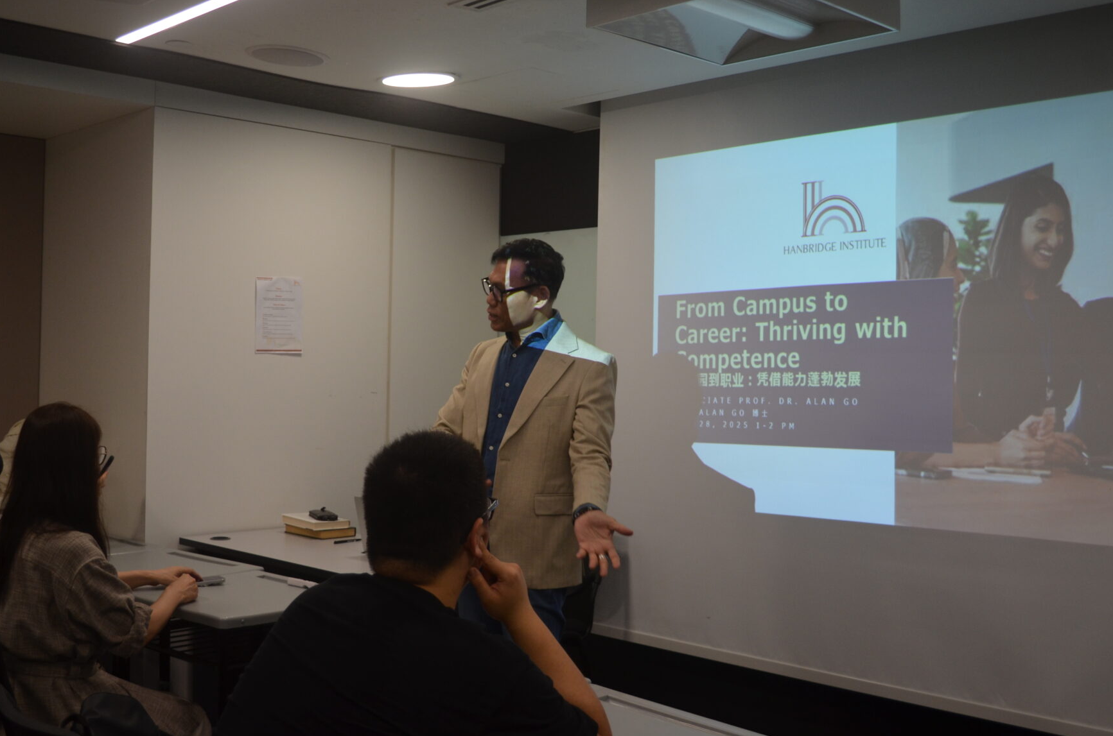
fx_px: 1203
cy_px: 341
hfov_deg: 49.6
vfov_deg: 34.0
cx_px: 511
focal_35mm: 39
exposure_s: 1/125
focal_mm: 22
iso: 400
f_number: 4
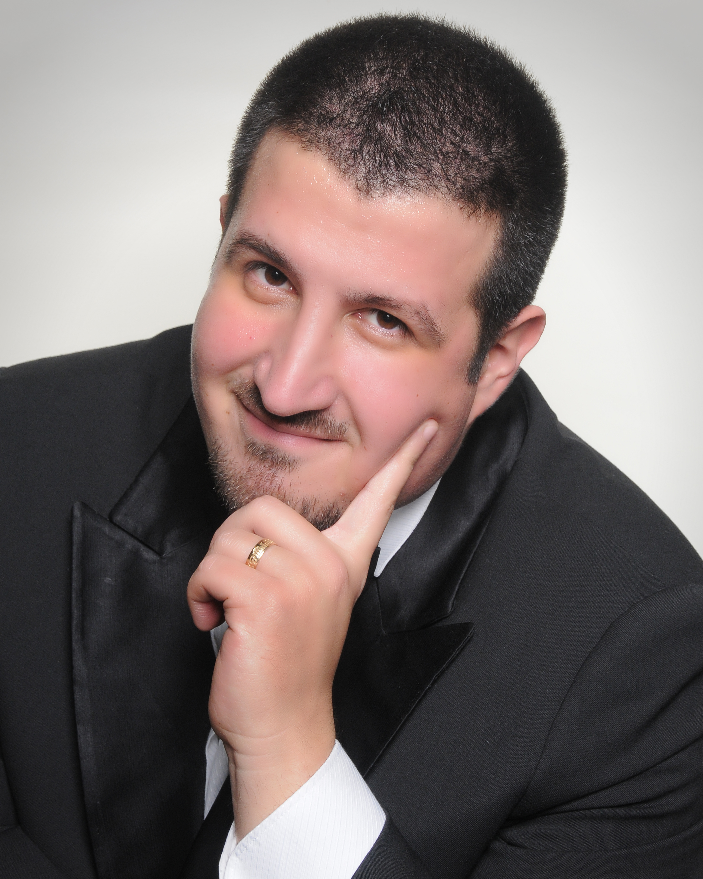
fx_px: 2211
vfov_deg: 22.5
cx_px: 352
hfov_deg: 18.1
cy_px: 435
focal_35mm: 85
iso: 400
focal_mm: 50
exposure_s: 1/125
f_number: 11
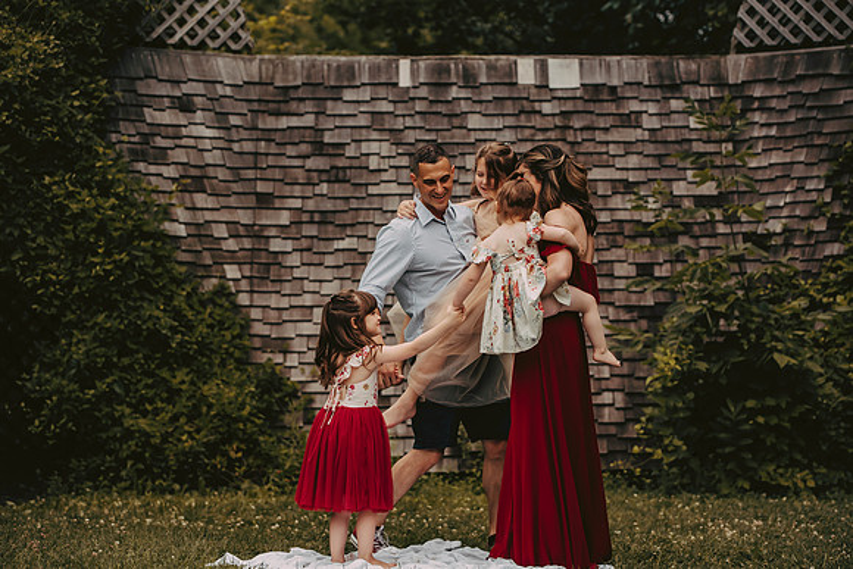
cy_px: 284
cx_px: 426
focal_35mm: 96
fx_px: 2268
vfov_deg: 14.3
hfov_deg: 21.3
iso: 640
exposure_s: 1/4000
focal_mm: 92
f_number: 2.8
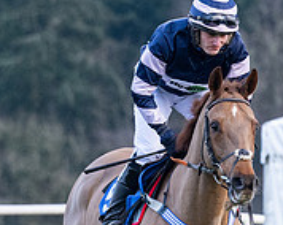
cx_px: 266
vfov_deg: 1.8
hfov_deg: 2.2
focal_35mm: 879
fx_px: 7354
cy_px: 252
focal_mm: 165
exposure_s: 1/500
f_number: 4
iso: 1250
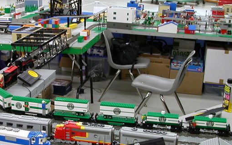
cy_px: 94
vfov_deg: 21.2
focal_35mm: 61
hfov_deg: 33.3
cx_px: 88
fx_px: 386
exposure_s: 1/15.8
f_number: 2.7
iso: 100
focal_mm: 5.6
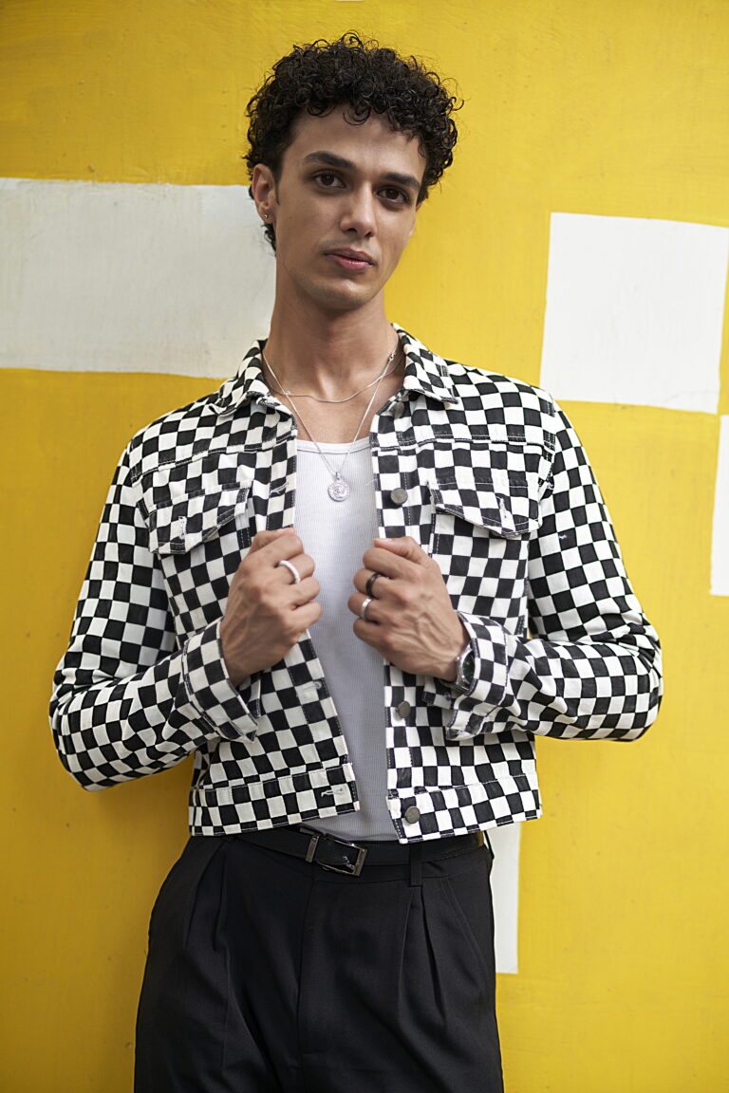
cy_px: 546
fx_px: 2582
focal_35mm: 85
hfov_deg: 16.1
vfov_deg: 23.9
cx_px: 364
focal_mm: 85
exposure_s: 1/100
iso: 100
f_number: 1.8
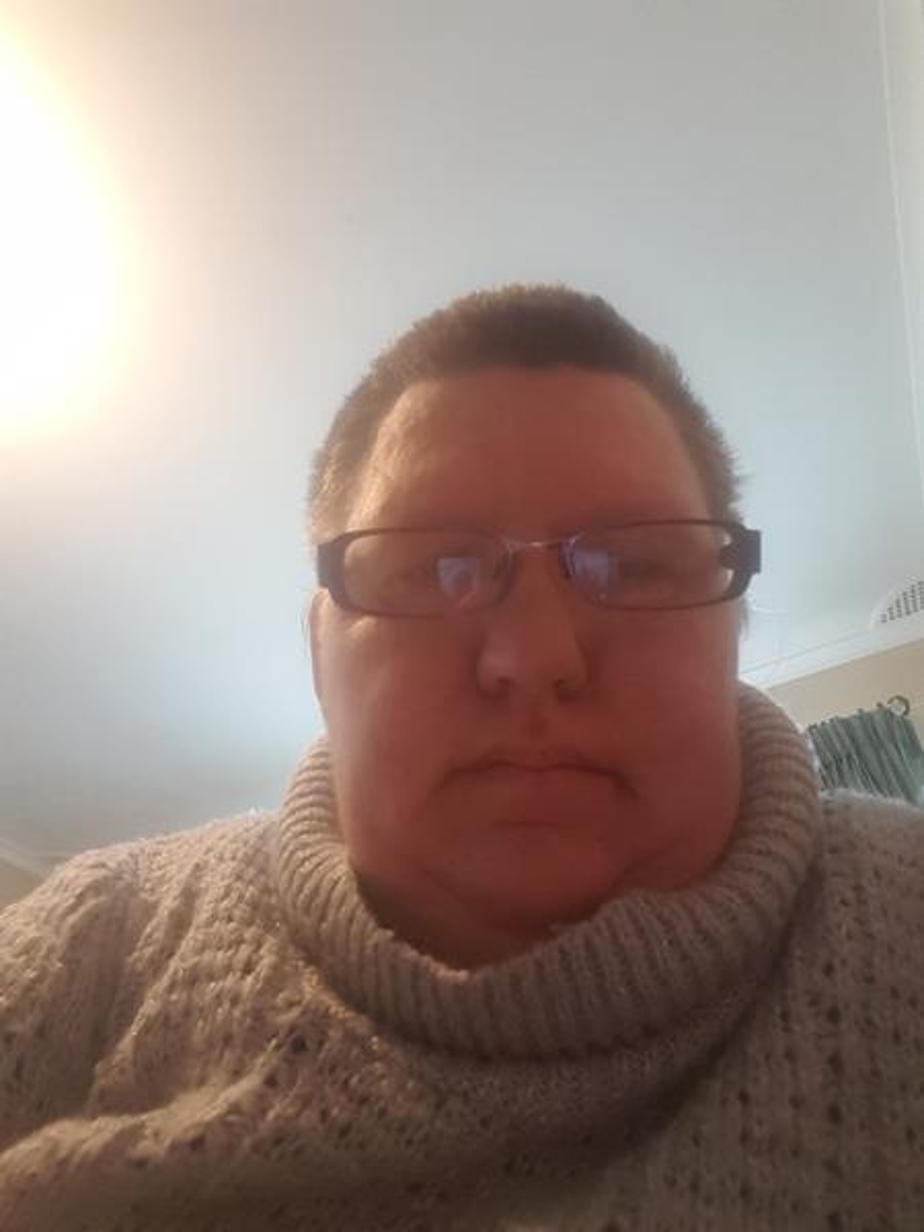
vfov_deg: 79.0
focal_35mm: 21
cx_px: 462
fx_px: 747
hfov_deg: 63.4
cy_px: 616
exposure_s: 1/17
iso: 250
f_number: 1.7
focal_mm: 2.1
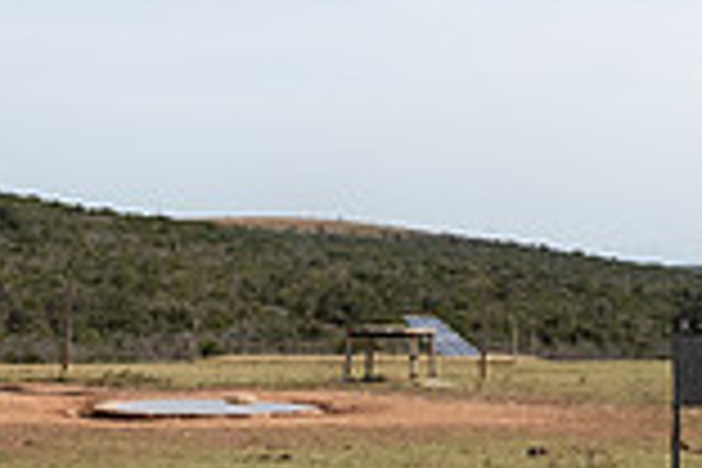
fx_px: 1735
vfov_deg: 15.0
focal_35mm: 89
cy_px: -25
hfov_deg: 22.9
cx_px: 342
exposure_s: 1/2000
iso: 800
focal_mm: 24
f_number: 13
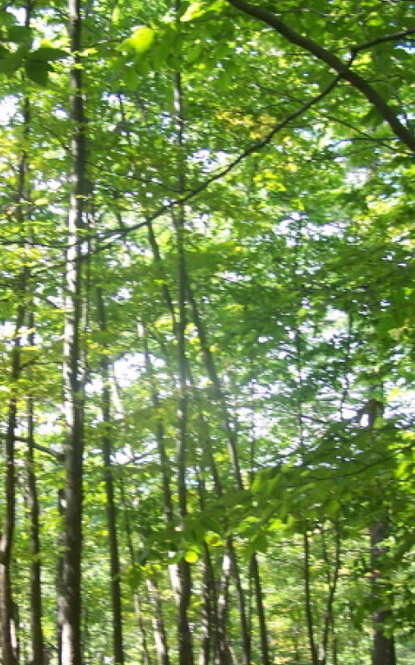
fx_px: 1232
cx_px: 167
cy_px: 425
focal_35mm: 68
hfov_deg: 19.1
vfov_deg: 30.1
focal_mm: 6.3
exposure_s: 1/80
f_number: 2.8
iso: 80
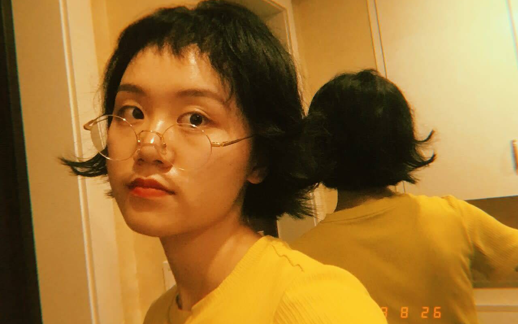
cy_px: 150
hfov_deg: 58.1
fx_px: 466
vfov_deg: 38.3
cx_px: 259
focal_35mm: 33
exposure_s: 1/17
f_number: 2.4
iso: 640
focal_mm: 2.1
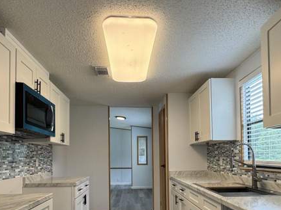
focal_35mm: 26
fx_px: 211
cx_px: 139
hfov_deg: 67.3
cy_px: 153
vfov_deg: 51.2
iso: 100
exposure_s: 1/120
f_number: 2.2
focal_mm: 2.22
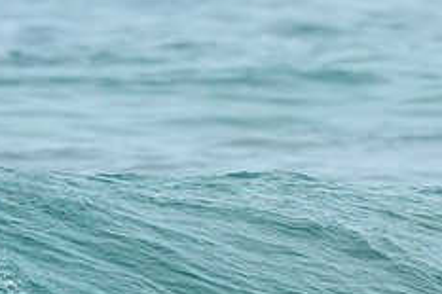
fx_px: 33641
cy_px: 233
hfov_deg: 0.8
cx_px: -72
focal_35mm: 2742
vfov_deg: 0.5
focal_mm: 800
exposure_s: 1/2500
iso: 1000
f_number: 6.3
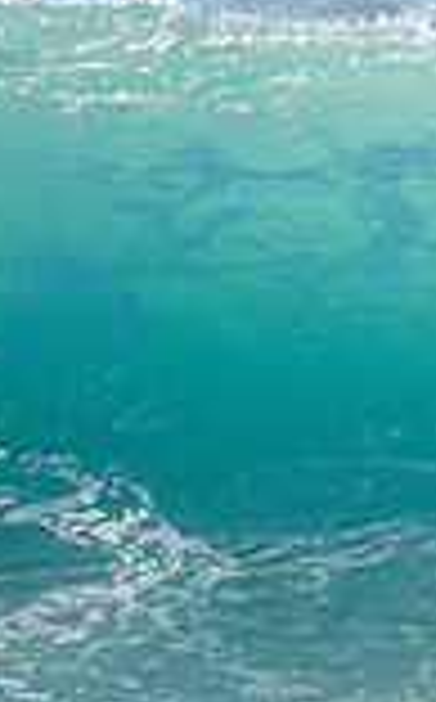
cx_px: 1056
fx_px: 43470
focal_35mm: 2278
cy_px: 299
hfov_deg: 0.6
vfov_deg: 0.9
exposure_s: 1/2000
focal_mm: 400
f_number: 5.6
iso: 220
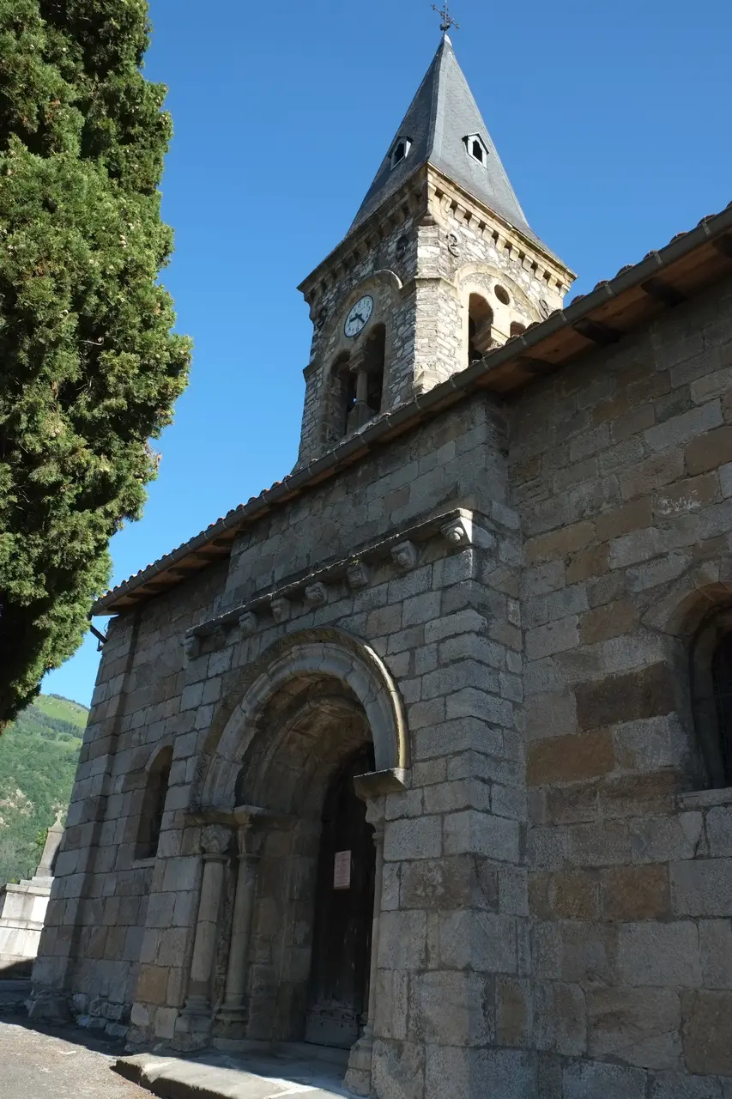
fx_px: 824
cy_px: 550
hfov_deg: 47.9
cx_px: 366
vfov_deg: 67.4
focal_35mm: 27
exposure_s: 1/170
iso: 200
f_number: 8
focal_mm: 18
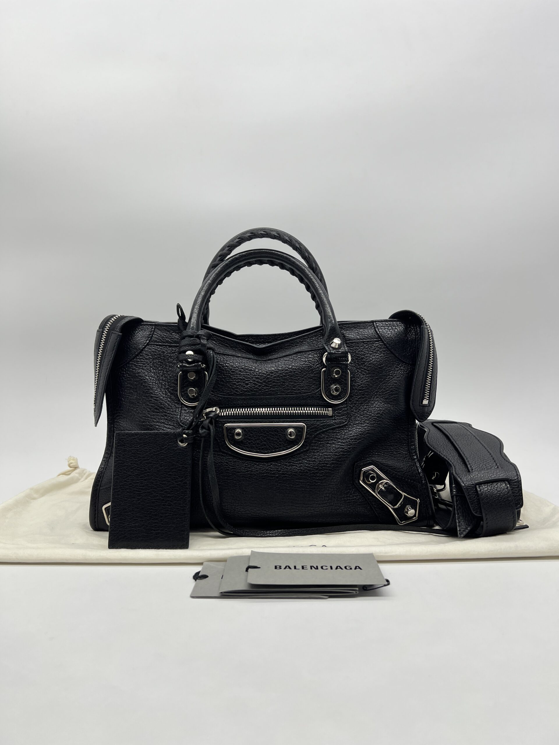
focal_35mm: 26
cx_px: 280
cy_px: 372
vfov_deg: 67.3
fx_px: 560
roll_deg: +0.2
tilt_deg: -2.5
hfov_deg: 53.1
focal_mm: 5.7
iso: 50
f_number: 1.5
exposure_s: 1/237
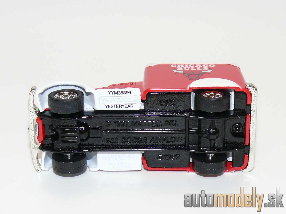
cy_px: 107
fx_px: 768
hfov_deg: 21.1
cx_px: 143
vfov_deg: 15.9
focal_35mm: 93
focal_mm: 12.7
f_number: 4
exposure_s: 1/30
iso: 100
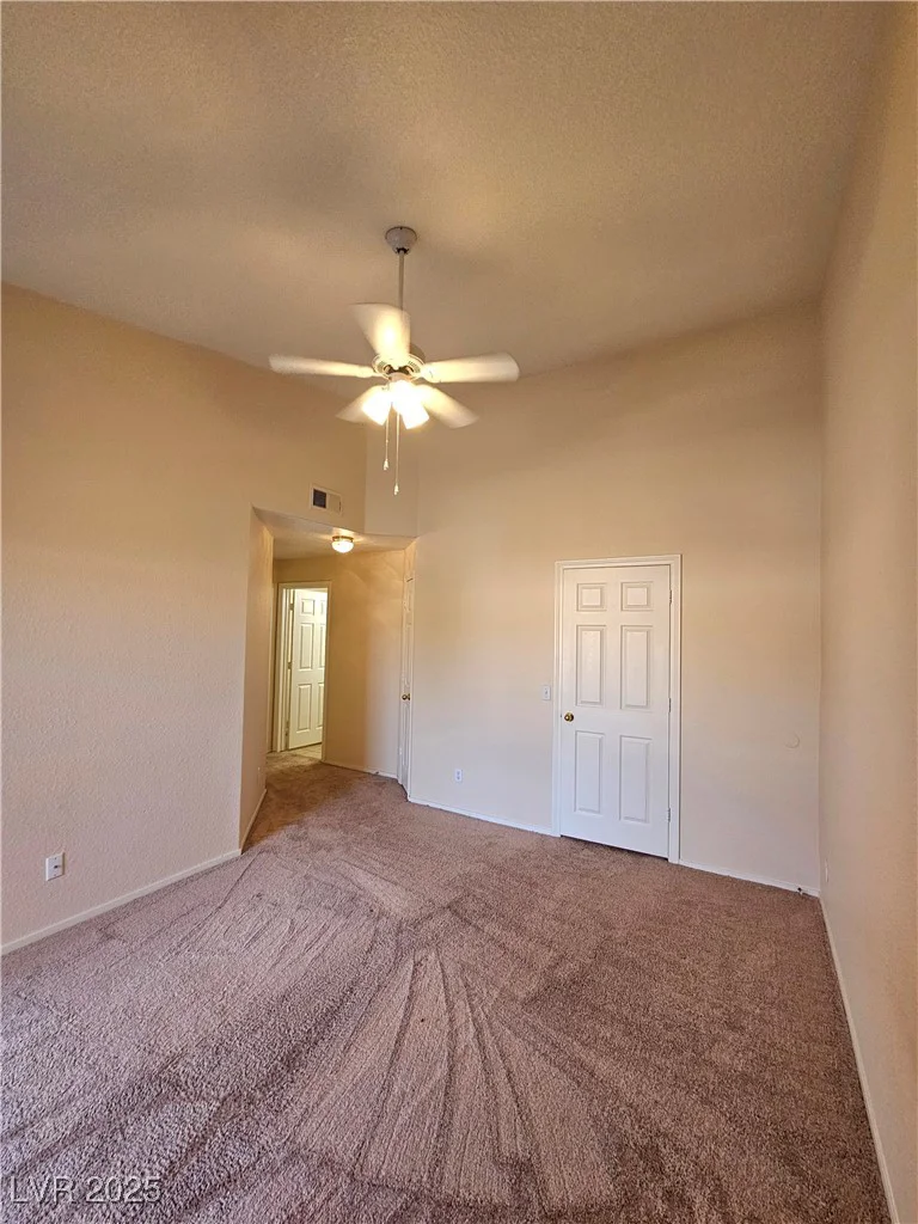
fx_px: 460
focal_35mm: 13
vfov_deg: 106.2
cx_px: 459
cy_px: 612
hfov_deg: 89.9
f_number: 2.2
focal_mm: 2.2
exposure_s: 1/101
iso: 200
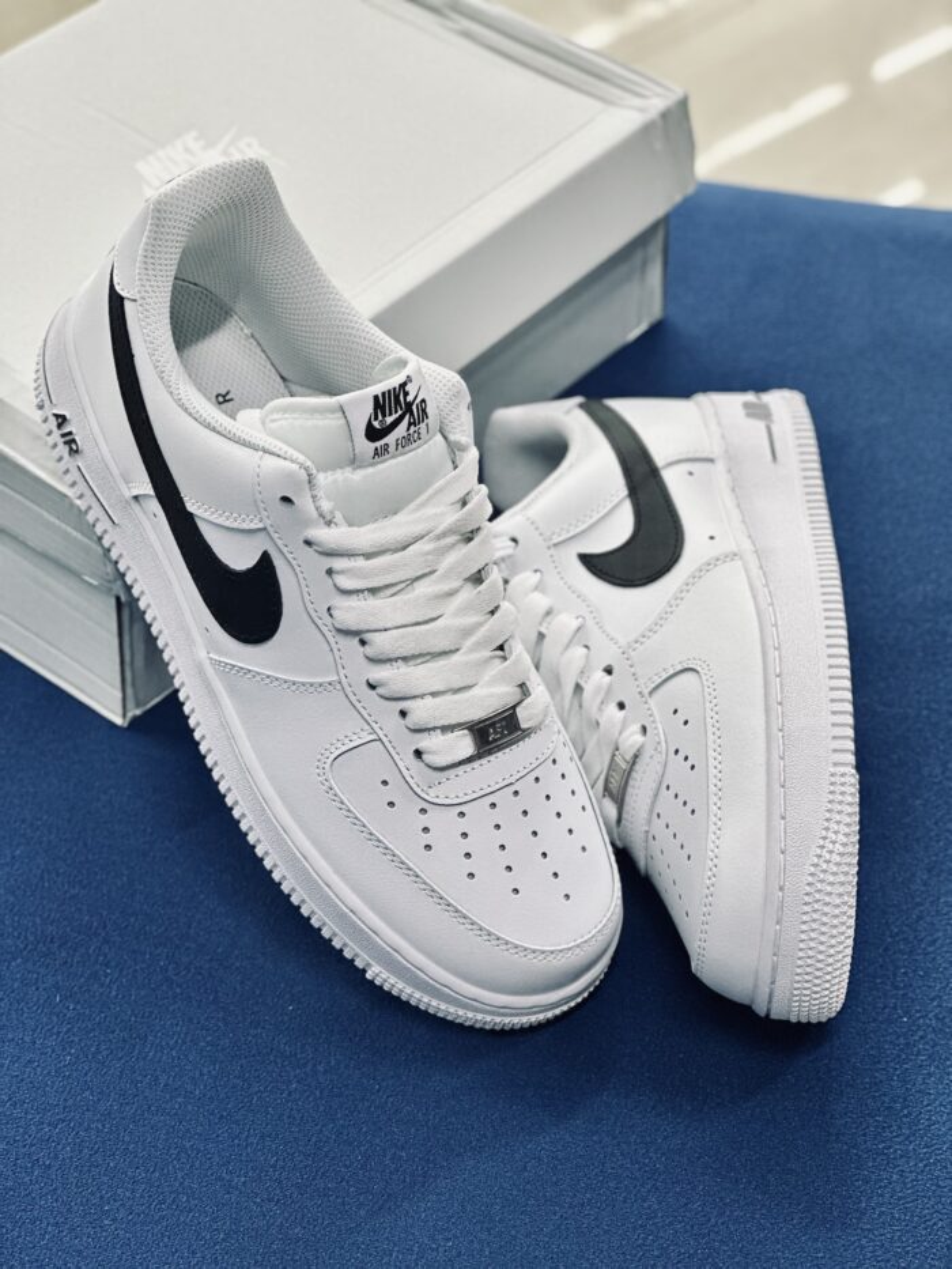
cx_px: 476
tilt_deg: -41.8
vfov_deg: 25.3
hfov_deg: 19.1
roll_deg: -0.4
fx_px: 2823
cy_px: 634
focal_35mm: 77
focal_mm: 9
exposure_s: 1/100
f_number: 2.8
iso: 125
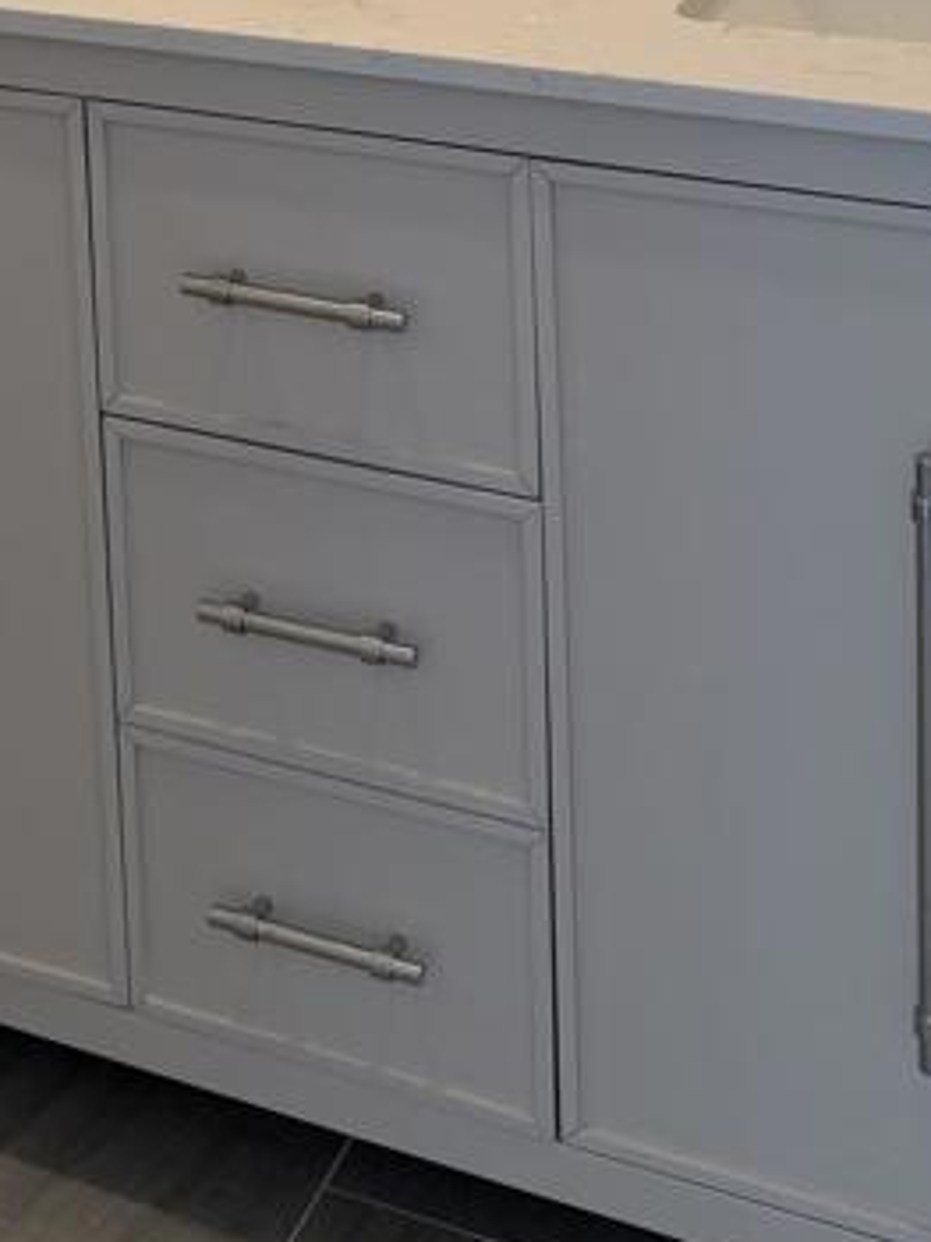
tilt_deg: -7.3
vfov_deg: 24.4
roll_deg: +3.0
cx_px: 21
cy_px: -354
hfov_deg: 20.4
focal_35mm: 70
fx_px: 2512
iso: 100
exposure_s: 1/180
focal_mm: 6.76
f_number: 1.78
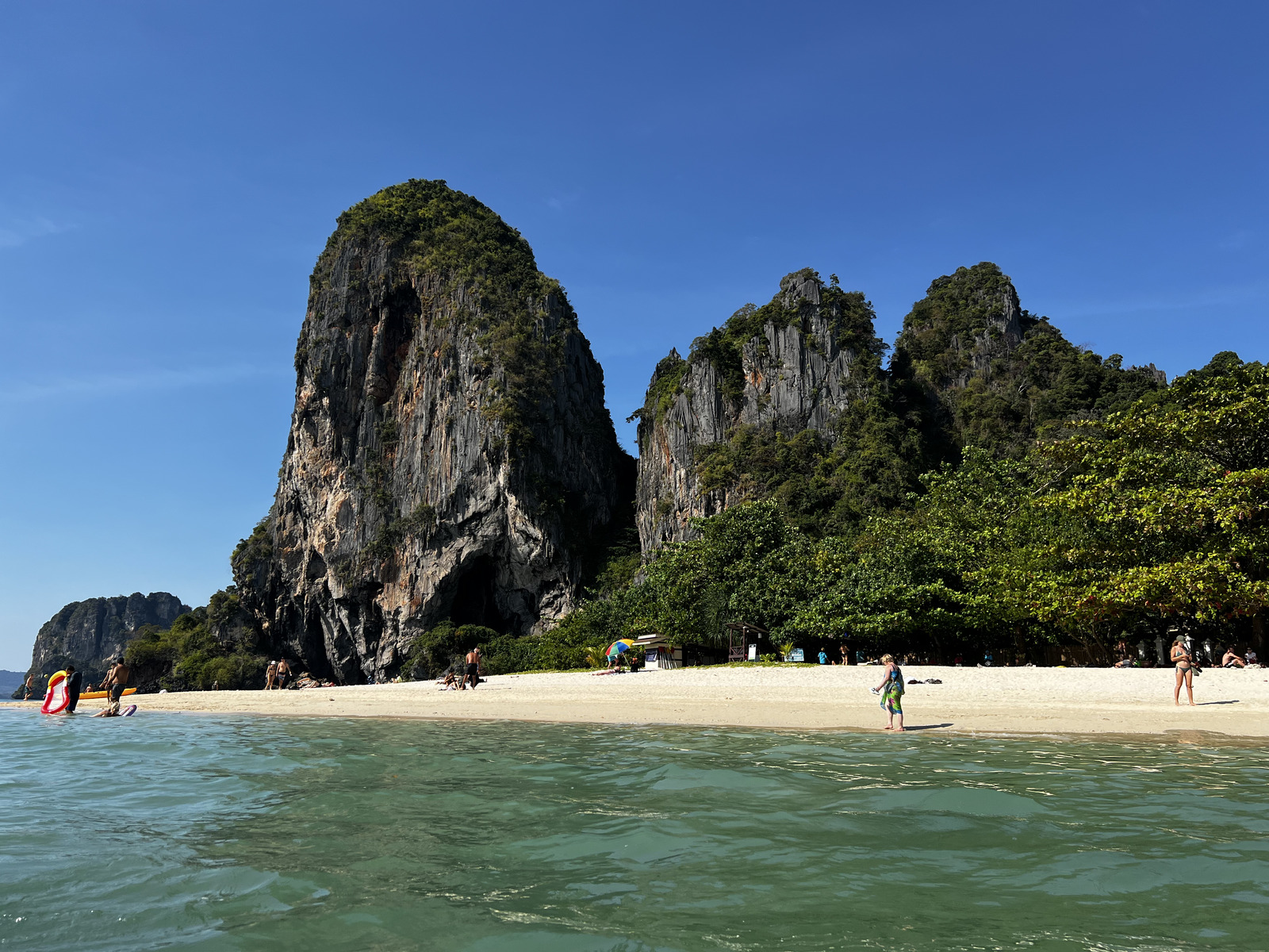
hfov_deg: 67.3
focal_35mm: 26
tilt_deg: +14.5
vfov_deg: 53.1
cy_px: 476
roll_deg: -1.4
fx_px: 953
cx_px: 634
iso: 50
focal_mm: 5.7
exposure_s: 1/4115
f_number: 1.5
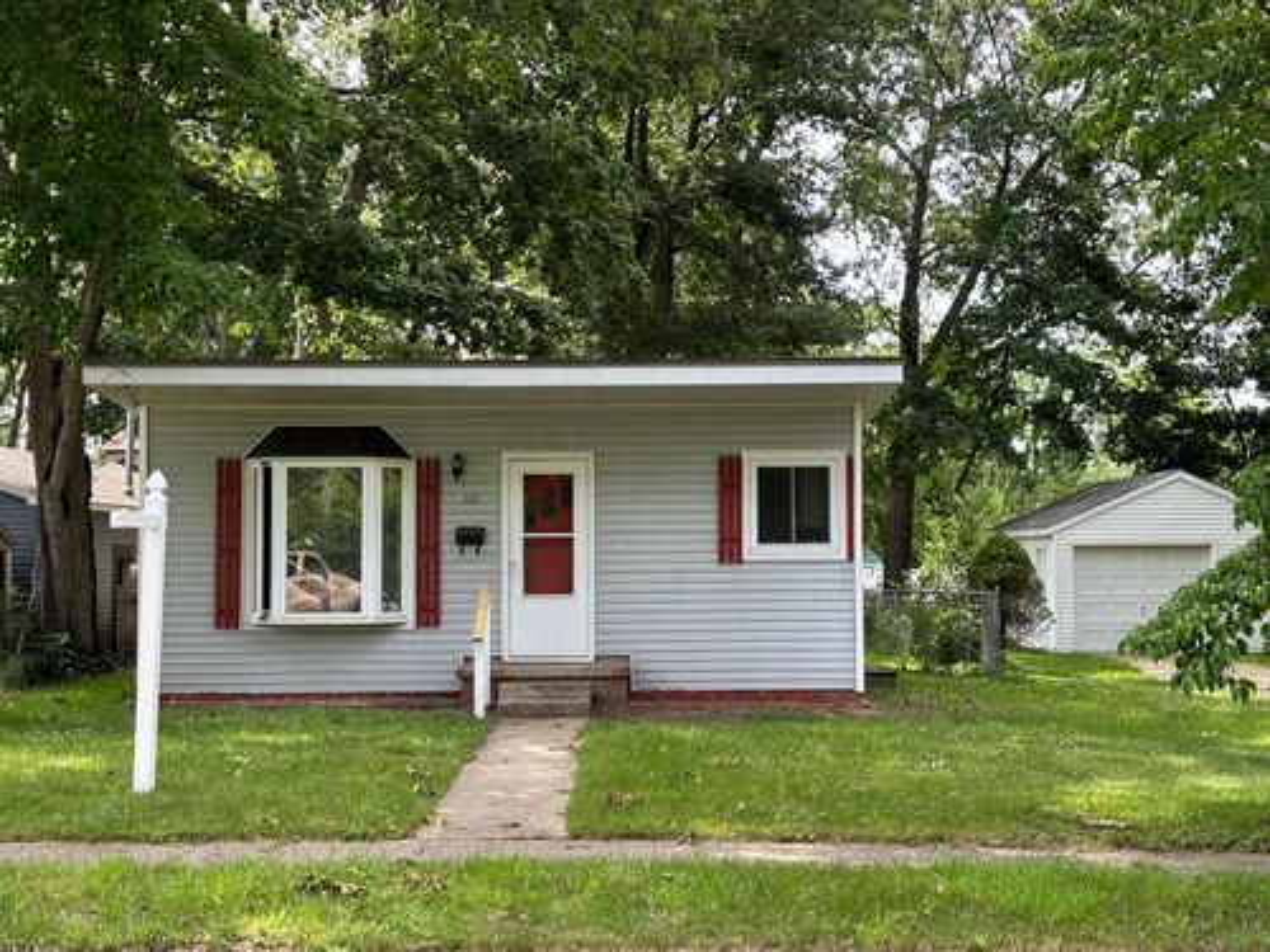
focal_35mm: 52
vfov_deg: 28.0
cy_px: 476
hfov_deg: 36.8
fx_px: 1908
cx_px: 635
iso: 32
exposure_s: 1/350
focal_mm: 5.96
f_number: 1.6
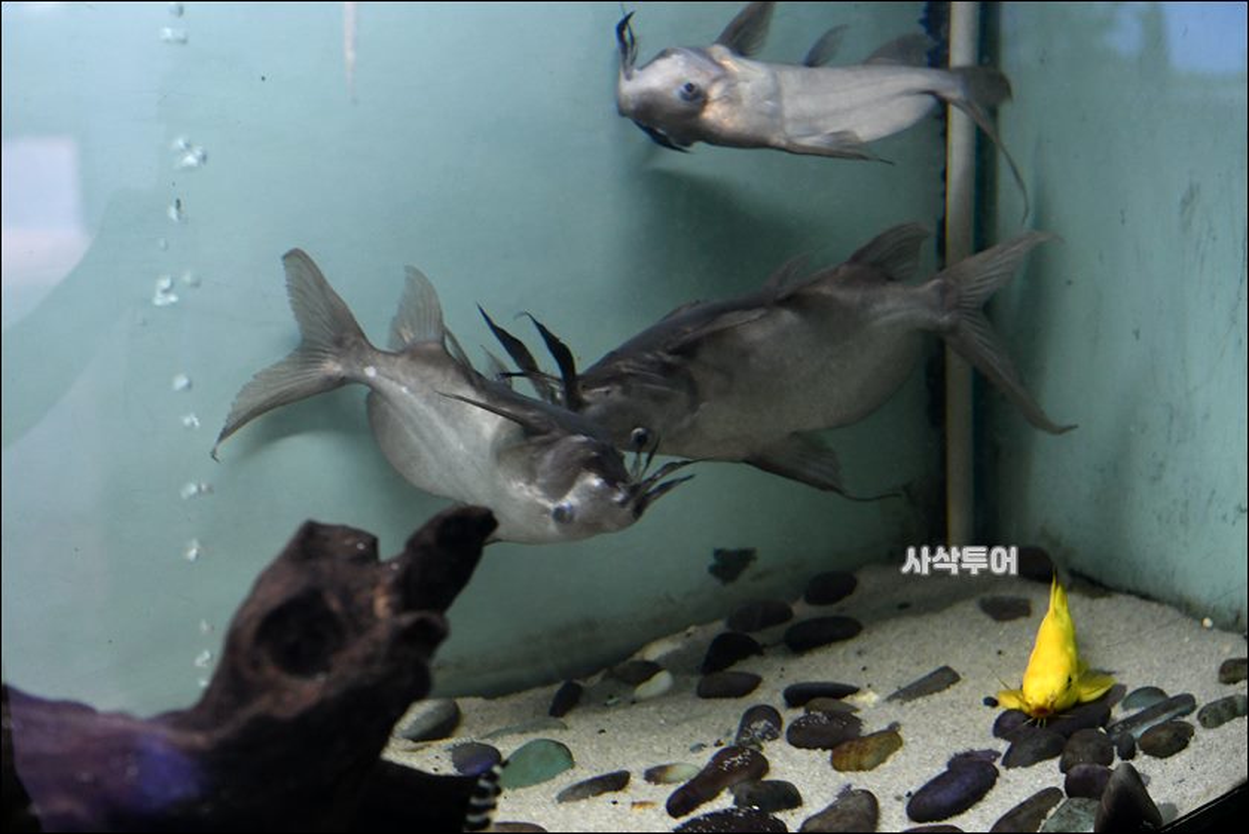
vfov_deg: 24.2
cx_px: 624
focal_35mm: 56
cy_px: 417
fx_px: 1944
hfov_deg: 35.6
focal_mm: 56
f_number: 4.5
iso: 3200
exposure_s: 1/80
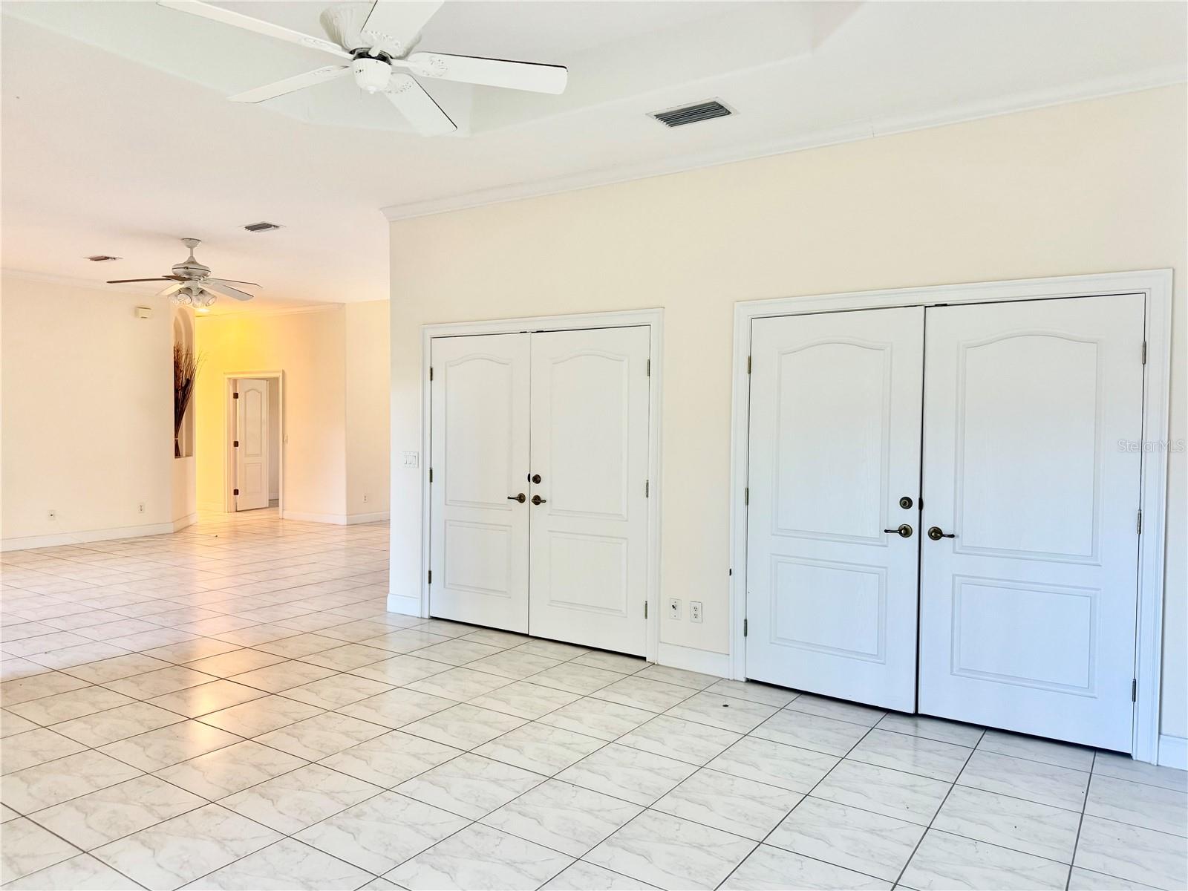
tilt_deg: -2.2
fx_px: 824
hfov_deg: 71.6
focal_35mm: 24
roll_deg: -0.3
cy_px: 446
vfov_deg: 56.8
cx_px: 594
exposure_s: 1/60
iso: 200
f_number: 1.78
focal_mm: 6.76
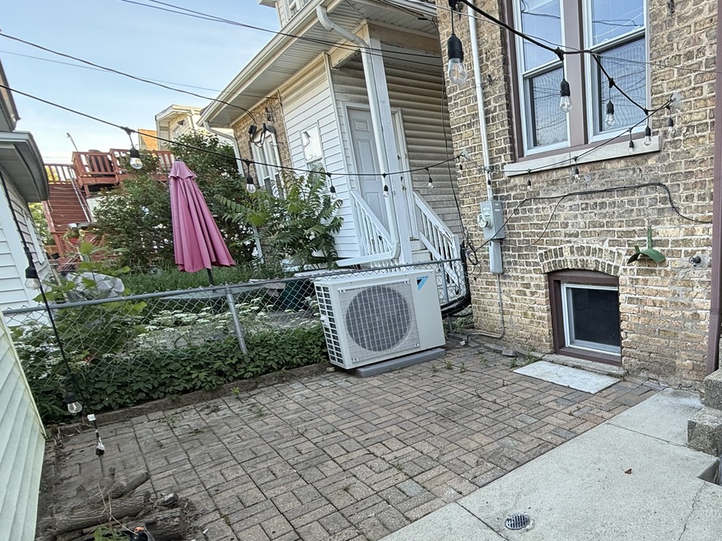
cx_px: 591
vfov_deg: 58.0
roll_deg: +3.1
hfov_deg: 66.2
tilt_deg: -13.2
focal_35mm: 23
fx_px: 480
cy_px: 343
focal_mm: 2.22
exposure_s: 1/99
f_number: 2.2
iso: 64
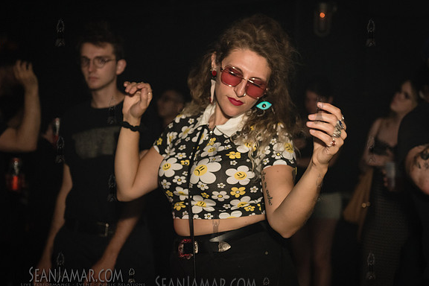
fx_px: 715
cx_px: 232
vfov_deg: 22.6
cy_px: 159
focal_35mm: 60
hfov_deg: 33.4
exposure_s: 1/250
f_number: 3.5
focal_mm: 52
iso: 2500
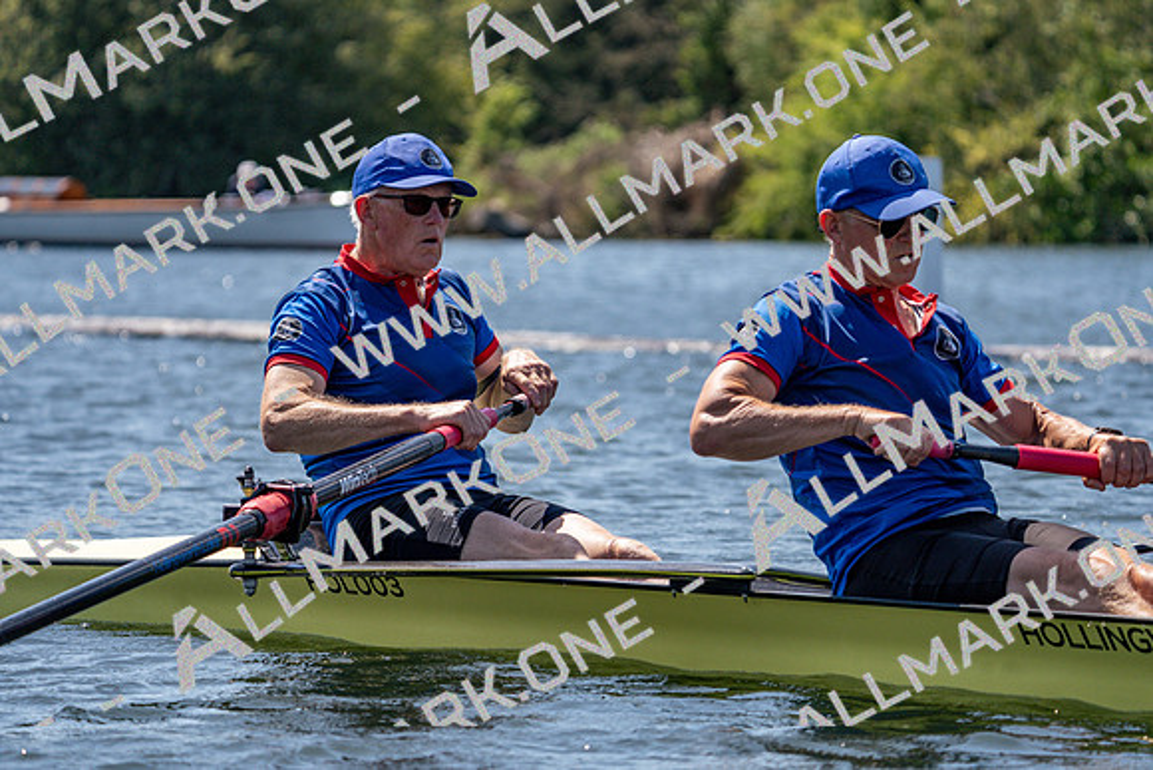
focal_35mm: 200
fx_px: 6407
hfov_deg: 10.3
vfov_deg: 6.9
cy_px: 385
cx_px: 576
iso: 320
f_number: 5.6
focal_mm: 200
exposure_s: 1/2000
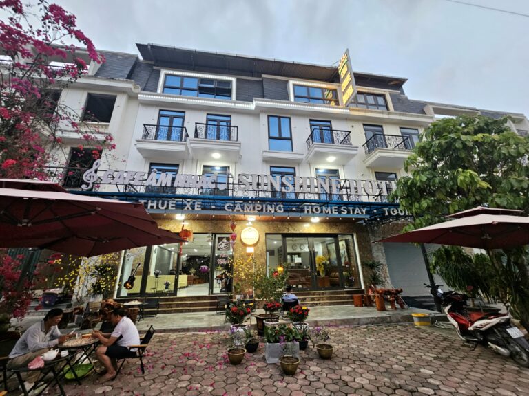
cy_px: 198
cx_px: 264
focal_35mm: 13
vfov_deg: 89.9
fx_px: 199
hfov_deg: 106.2
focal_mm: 2.2
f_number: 2.2
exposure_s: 1/50.3
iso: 250
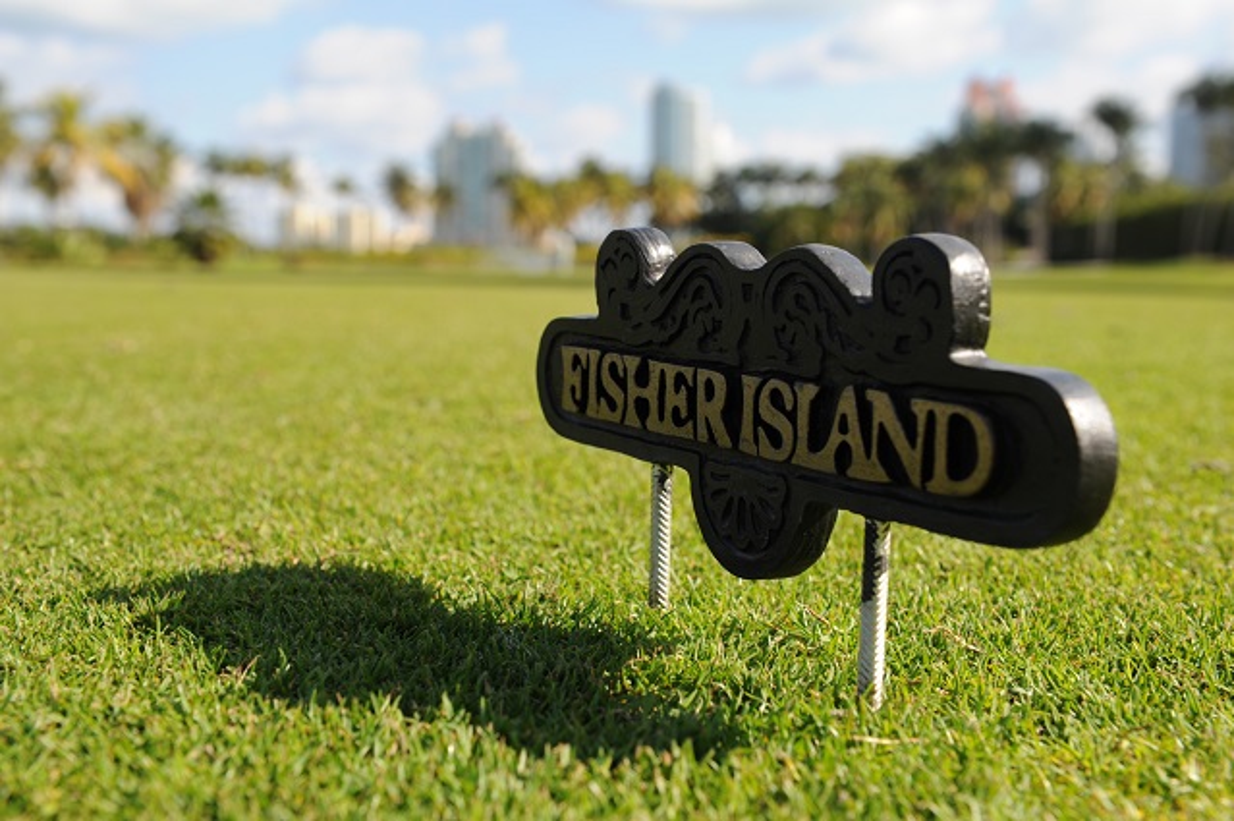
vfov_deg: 28.0
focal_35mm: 48
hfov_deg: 41.1
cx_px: 617
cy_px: 410
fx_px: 1644
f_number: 8
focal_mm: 48
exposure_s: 1/250
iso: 200
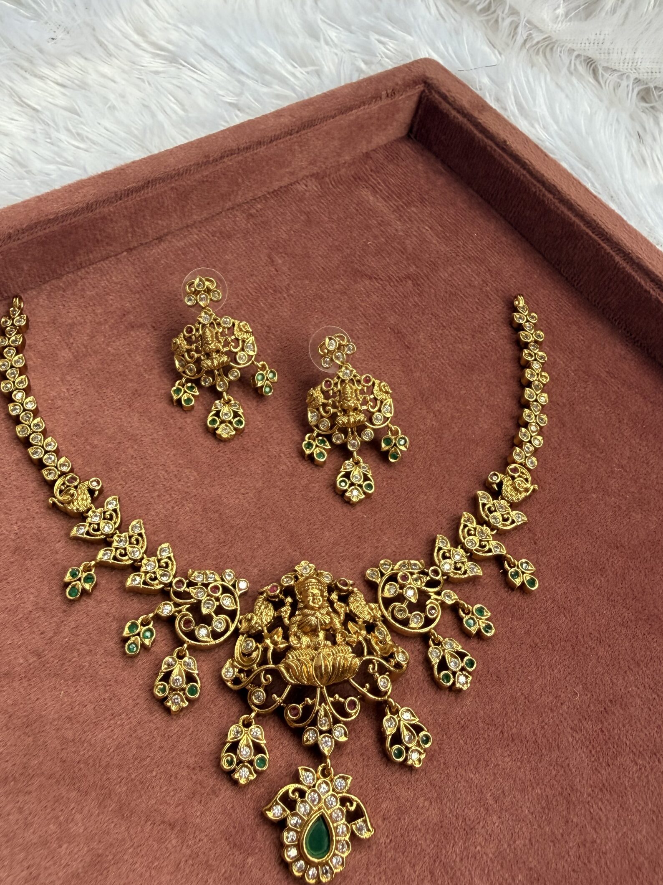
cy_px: 487
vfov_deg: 61.5
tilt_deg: -58.0
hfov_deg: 48.2
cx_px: 300
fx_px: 741
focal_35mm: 29
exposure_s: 1/121
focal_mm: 2.22
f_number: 2.2
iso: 200
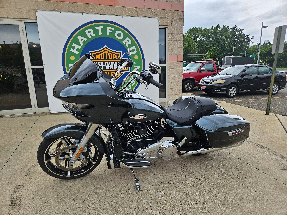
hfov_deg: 73.9
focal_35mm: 23
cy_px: 108
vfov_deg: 58.9
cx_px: 144
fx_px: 191
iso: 25
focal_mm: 5.4
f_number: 1.8
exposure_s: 1/260
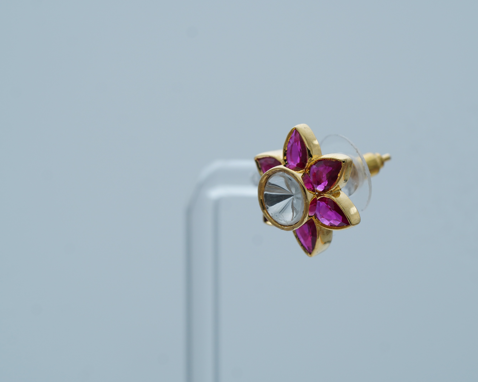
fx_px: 2165
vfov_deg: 10.1
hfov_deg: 12.6
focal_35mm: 153
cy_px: 190
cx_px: 281
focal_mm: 90
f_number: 6.3
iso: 200
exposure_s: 1/80
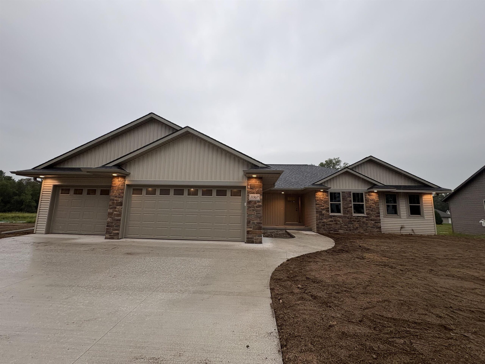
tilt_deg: +9.4
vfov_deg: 85.7
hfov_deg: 102.1
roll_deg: -1.5
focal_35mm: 14
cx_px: 242
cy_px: 182
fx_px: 196
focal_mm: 2.22
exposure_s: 1/99
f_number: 2.2
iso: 40
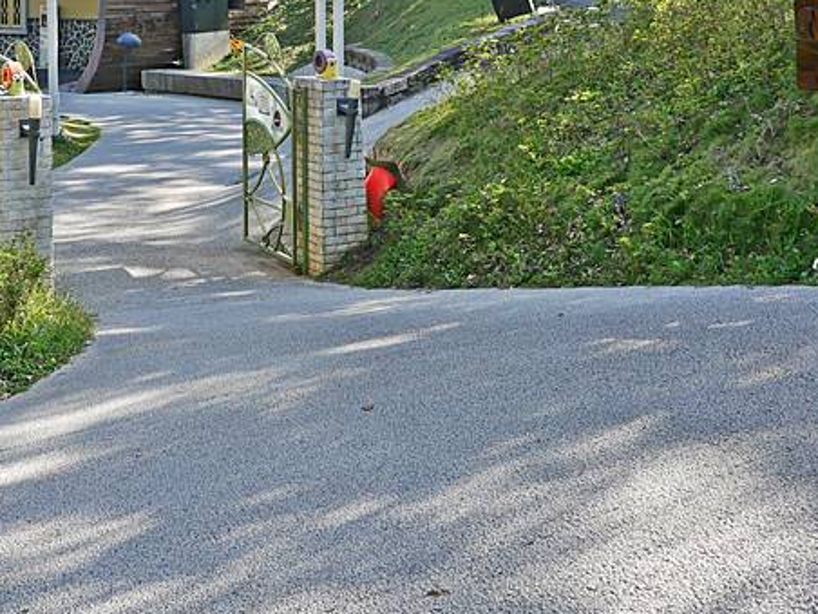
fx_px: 1465
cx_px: 206
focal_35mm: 62
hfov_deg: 30.7
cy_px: -62
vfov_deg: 22.3
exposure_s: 1/640
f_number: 3.2
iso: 200
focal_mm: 14
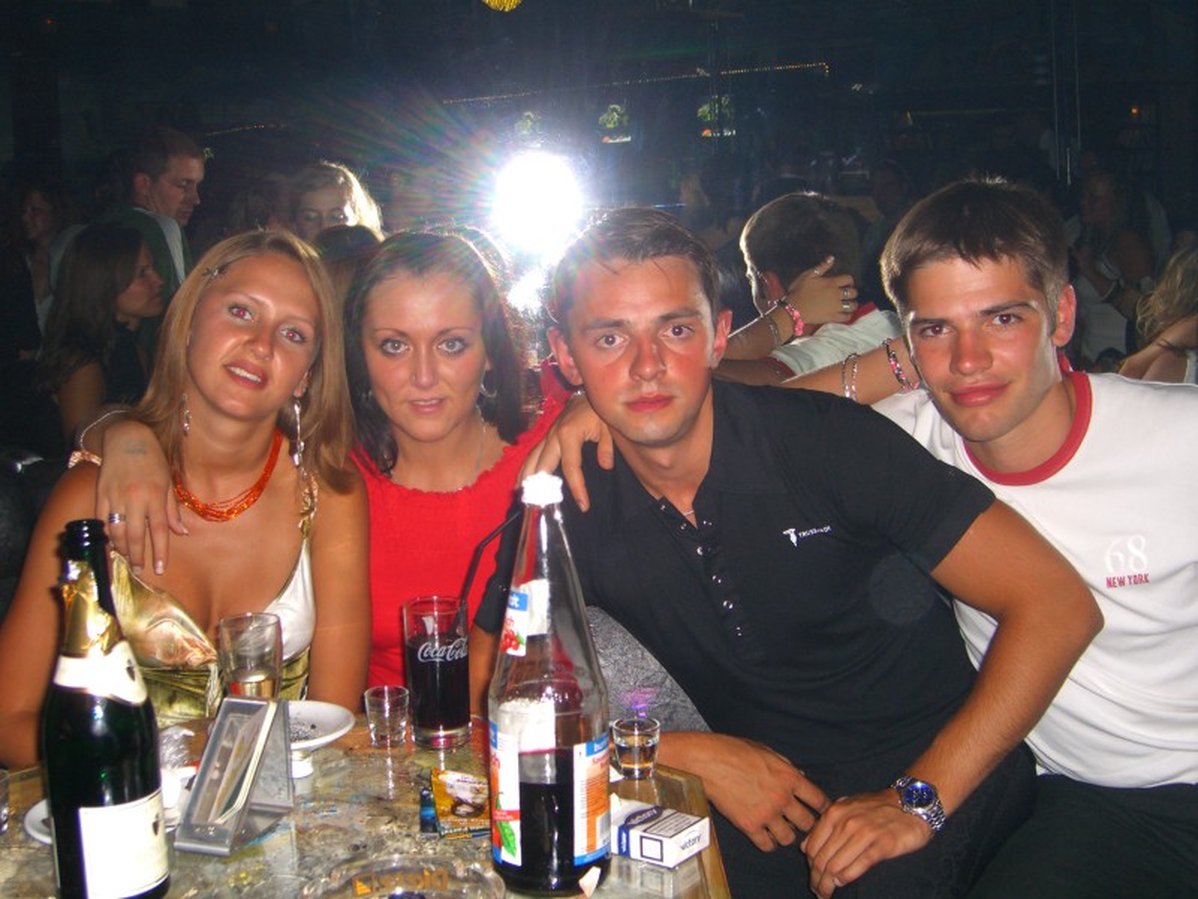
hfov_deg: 41.2
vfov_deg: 31.5
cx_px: 599
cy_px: 450
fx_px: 1592
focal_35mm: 46
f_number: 3.1
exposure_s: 1/60
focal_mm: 9.5
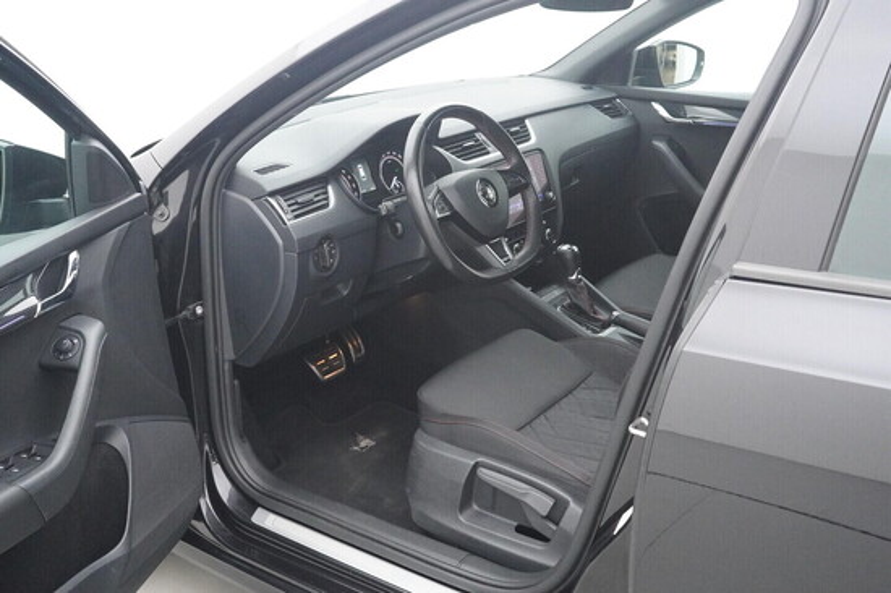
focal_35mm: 36
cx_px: 446
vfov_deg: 36.8
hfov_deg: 53.2
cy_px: 296
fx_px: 890
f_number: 6.3
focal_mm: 24
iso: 6400
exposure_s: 1/250
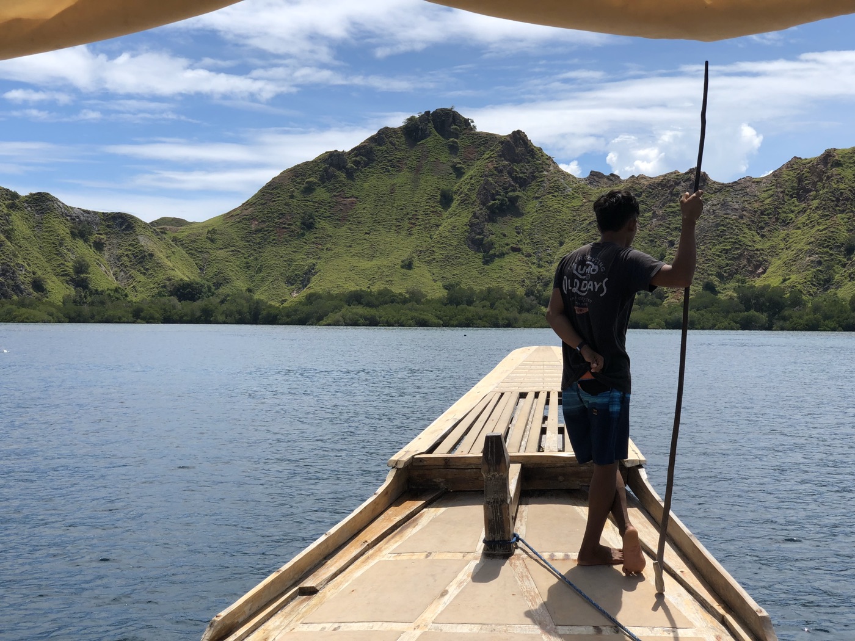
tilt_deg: -0.4
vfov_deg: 28.0
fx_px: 1284
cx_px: 428
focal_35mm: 52
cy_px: 320
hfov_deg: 36.8
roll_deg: +0.8
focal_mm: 6
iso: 16
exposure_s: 1/1548
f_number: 2.4
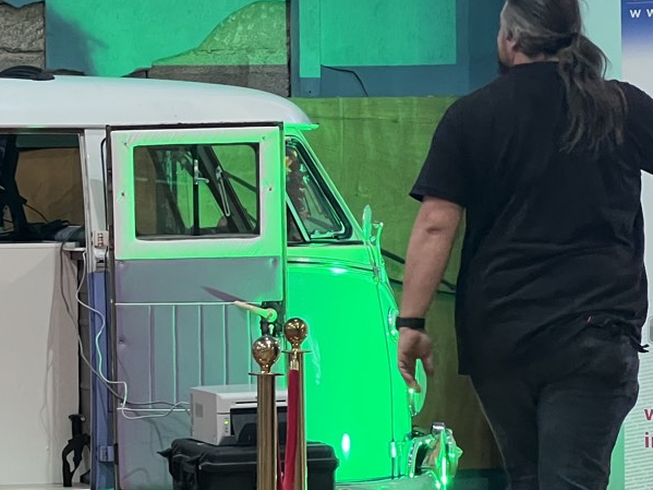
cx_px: -89
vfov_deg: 8.2
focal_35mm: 180
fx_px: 3395
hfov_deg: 10.8
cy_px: 288
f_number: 2.8
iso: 400
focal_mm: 9
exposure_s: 1/50
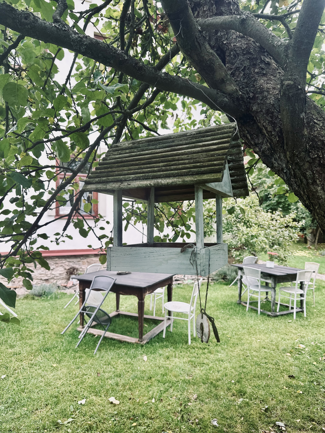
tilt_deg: +2.1
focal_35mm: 24
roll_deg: +0.1
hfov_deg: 56.8
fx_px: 300
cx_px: 162
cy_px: 216
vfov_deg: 71.6
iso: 64
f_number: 1.78
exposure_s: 1/227
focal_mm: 6.86
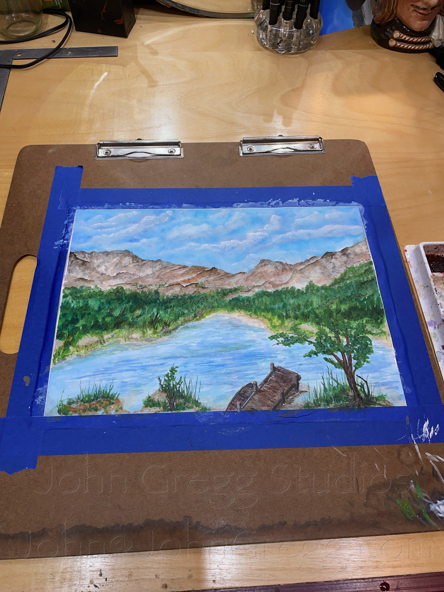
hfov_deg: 53.1
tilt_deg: -59.4
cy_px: 296
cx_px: 222
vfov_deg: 67.3
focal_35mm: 26
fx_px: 445
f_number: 1.6
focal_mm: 4.2
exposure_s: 1/120
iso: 50
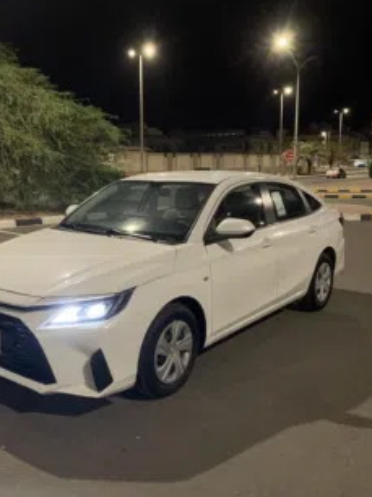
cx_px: 146
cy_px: 250
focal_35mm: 34
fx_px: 488
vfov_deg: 54.0
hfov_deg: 41.5
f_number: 1.8
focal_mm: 4.25
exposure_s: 1/24
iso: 500
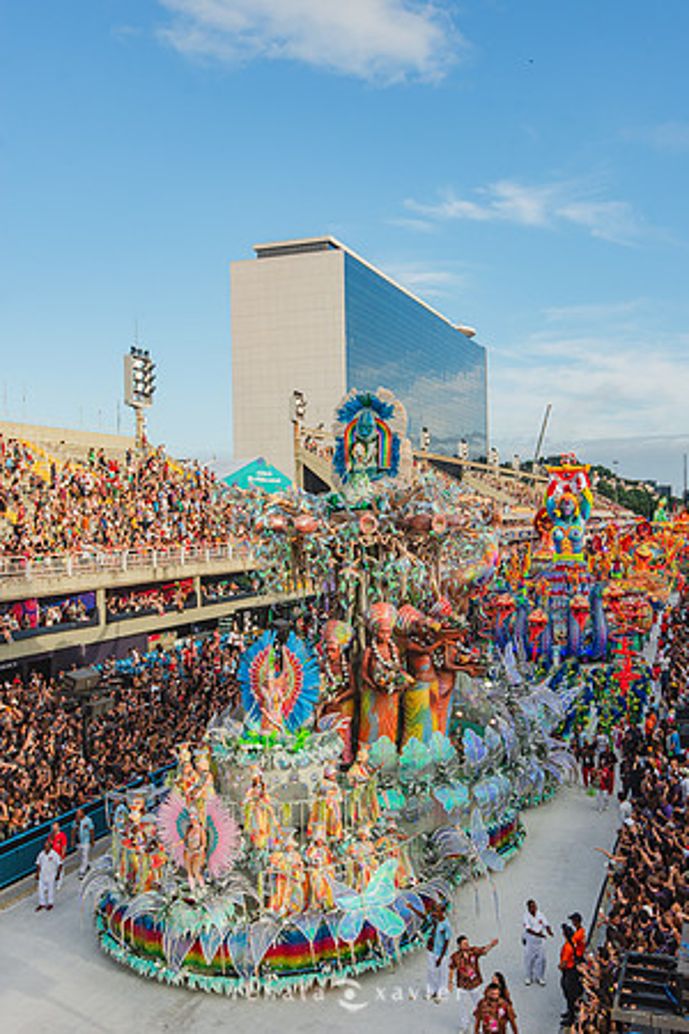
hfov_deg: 37.9
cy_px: 517
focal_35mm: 35
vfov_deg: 54.4
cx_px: 344
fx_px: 1005
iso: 200
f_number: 4
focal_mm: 35
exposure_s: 1/800
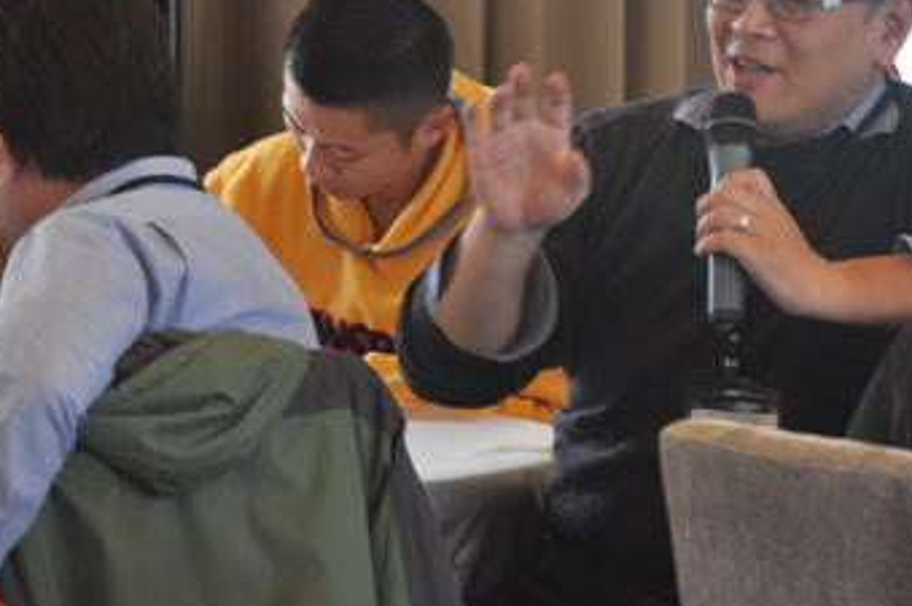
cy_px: 217
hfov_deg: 6.3
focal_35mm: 325
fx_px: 8222
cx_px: 578
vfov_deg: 4.2
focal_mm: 105
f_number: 5.6
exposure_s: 1/60
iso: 560
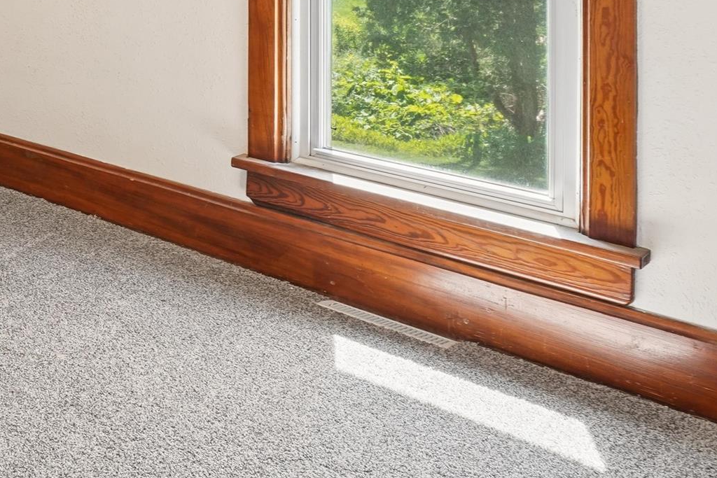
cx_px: -103
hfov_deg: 33.1
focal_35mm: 51
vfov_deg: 23.7
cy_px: -122
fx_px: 1016
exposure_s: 1/20
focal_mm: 17
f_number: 9
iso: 400
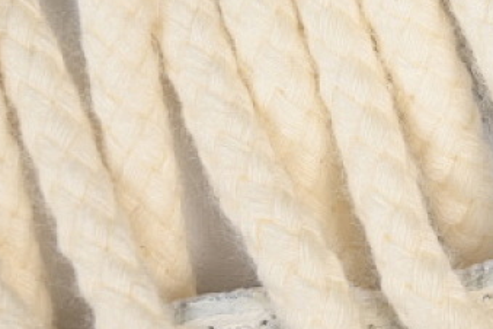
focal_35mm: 239
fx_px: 3273
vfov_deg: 5.7
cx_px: 646
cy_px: -64
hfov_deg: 8.5
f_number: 7.1
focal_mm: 50
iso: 160
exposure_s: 1/100
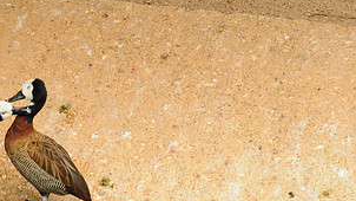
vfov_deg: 5.8
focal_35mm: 211
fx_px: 1992
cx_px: 20
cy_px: 116
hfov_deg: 10.1
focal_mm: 70
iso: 1600
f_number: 13
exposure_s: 1/200
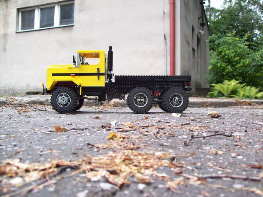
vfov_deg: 39.7
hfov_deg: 51.4
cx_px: 132
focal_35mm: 36
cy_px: 98
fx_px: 274
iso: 80
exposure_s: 1/208
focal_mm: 6
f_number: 2.7
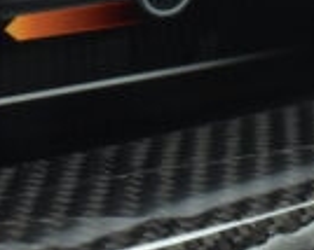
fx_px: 1347
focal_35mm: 145
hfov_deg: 12.8
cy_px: -48
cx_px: -101
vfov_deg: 10.5
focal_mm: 18
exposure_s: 1/80
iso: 1600
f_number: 3.5
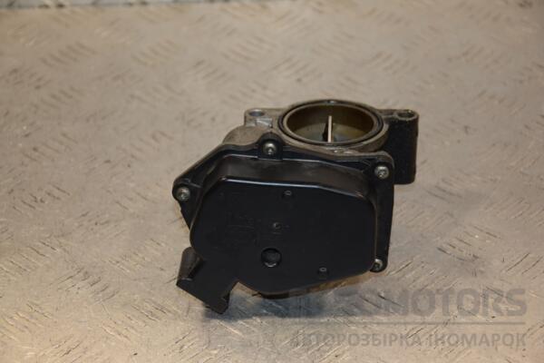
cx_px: 272
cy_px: 182
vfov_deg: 13.0
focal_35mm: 105
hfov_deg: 19.5
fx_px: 1587
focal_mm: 70
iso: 800
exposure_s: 1/200
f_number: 5.3
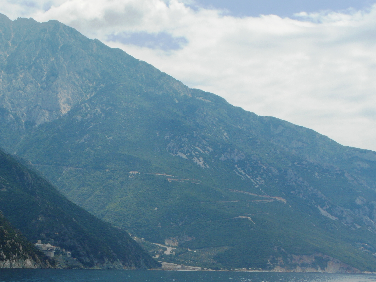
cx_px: 139
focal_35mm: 90
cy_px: 170
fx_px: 978
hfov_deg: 21.7
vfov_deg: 16.4
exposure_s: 1/1000
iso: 100
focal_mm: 11.4
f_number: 4.5
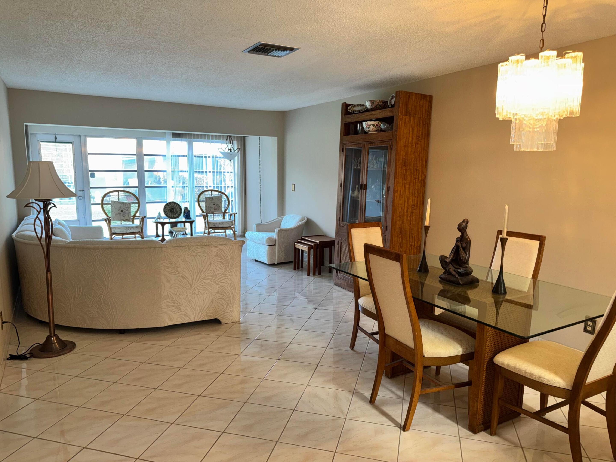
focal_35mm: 24
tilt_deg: -8.9
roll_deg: -0.5
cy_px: 231
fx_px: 427
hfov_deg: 71.6
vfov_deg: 56.8
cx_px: 308
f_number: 1.78
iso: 80
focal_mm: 6.76
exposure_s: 1/20
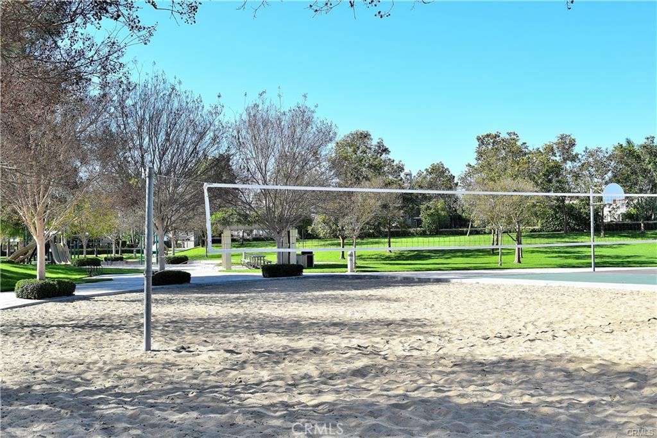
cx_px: 328
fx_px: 684
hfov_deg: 51.3
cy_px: 219
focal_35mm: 38
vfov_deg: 35.5
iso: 200
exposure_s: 1/320
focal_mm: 25
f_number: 9
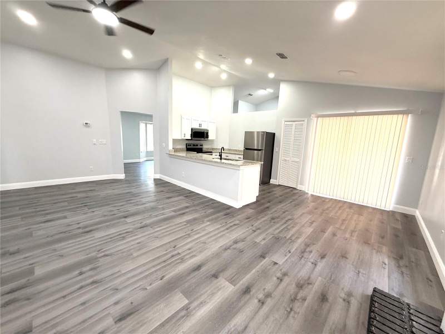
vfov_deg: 85.7
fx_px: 180
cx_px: 222
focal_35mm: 14
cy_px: 167
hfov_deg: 102.1
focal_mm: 2.22
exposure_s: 1/120
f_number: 2.2
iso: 250
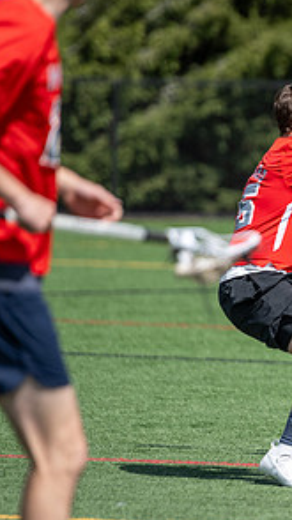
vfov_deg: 4.5
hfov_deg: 2.5
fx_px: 6674
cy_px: 302
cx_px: 480
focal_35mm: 484
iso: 64
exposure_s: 1/2000
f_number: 2.8
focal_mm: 200
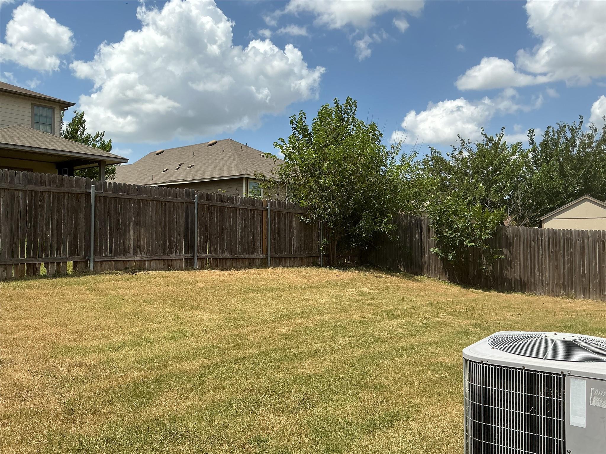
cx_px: 303
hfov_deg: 61.7
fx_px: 508
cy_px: 227
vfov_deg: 48.2
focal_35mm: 29
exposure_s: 1/2538
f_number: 1.8
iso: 25
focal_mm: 3
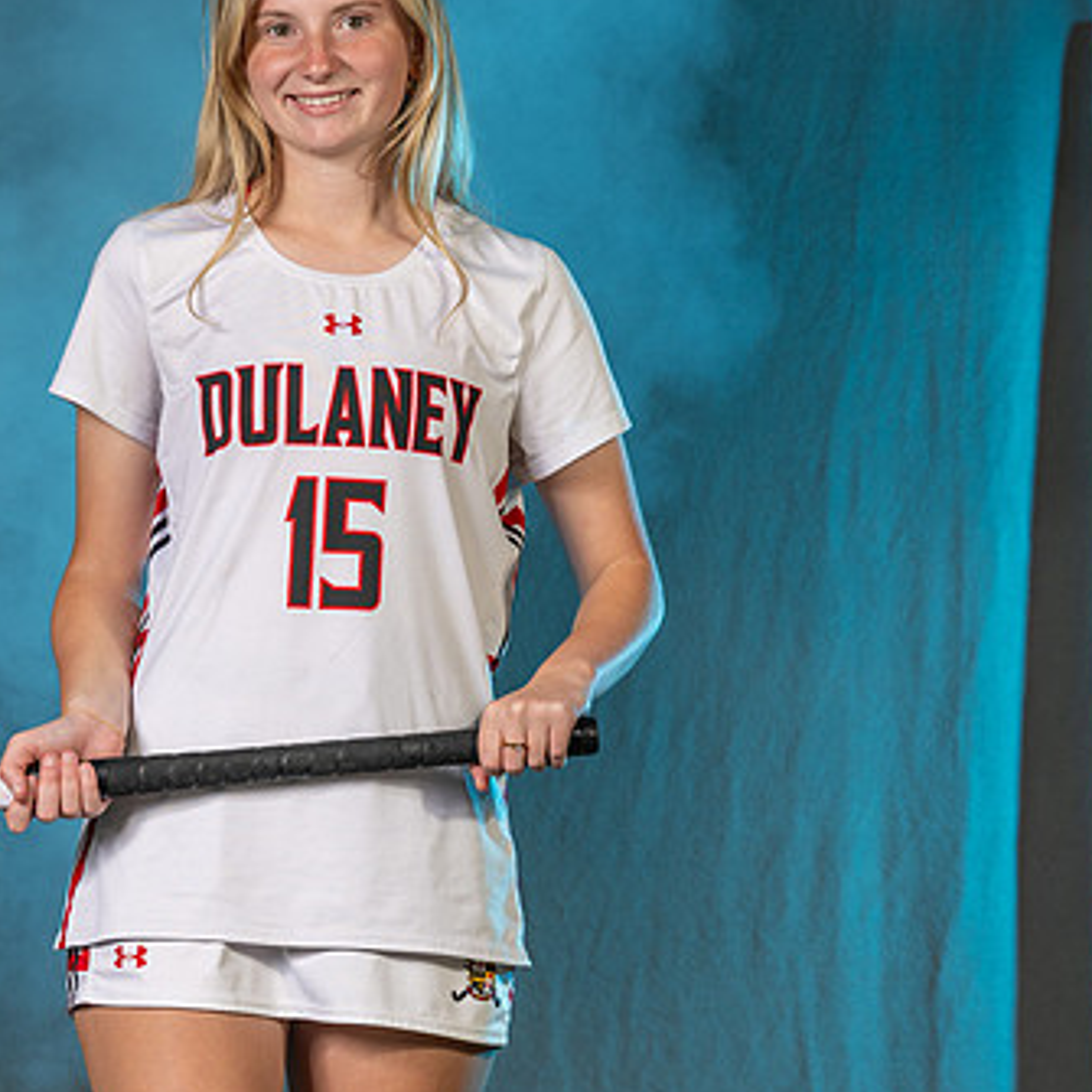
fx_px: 7602
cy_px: 516
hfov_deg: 8.2
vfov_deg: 8.2
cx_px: 390
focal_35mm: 213
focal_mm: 94
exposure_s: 1/200
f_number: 5.6
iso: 80
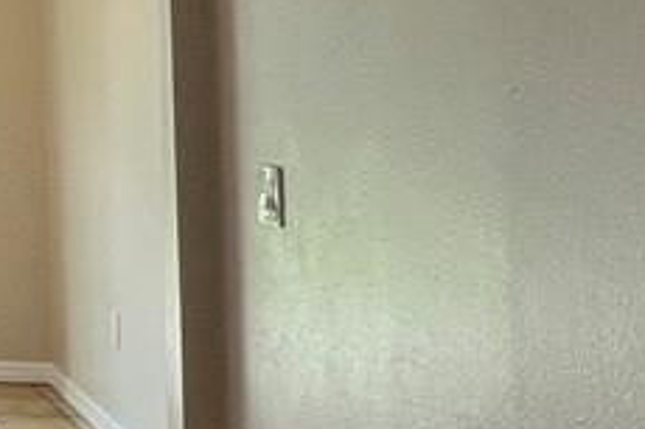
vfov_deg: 14.1
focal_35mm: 94
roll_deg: +0.1
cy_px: -76
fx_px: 1683
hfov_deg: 15.8
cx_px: -732
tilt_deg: +2.2
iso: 100
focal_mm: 1.57
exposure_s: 1/120
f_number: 1.8
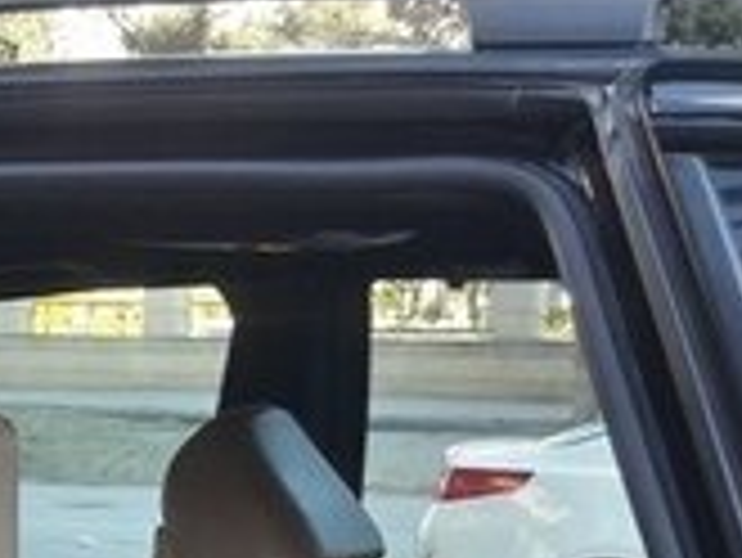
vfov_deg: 12.6
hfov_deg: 17.0
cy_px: 839
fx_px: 2402
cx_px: -63
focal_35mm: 112
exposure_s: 1/100
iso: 80
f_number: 1.9
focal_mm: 3.7
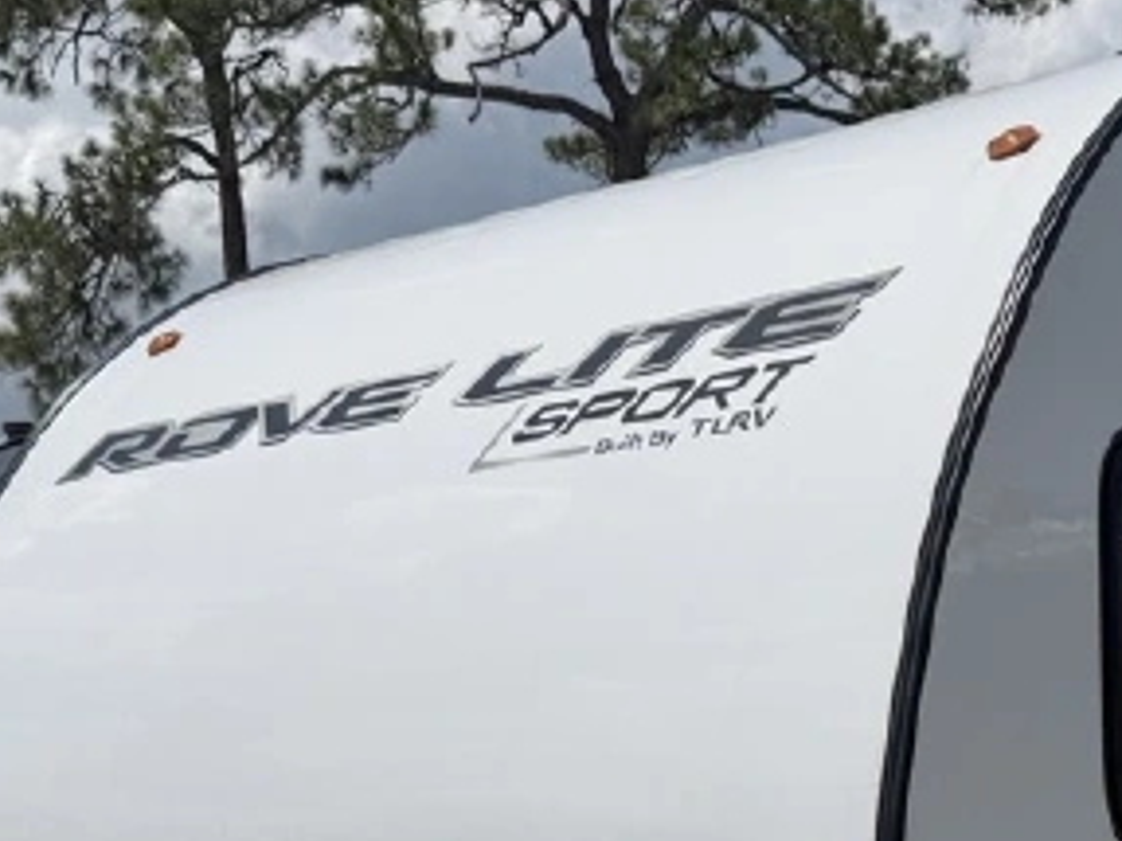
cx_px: 743
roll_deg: +2.8
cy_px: 1040
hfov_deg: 28.8
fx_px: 2171
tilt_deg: -4.5
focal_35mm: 67
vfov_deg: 20.3
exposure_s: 1/10309
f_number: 1.78
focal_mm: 6.76
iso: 80
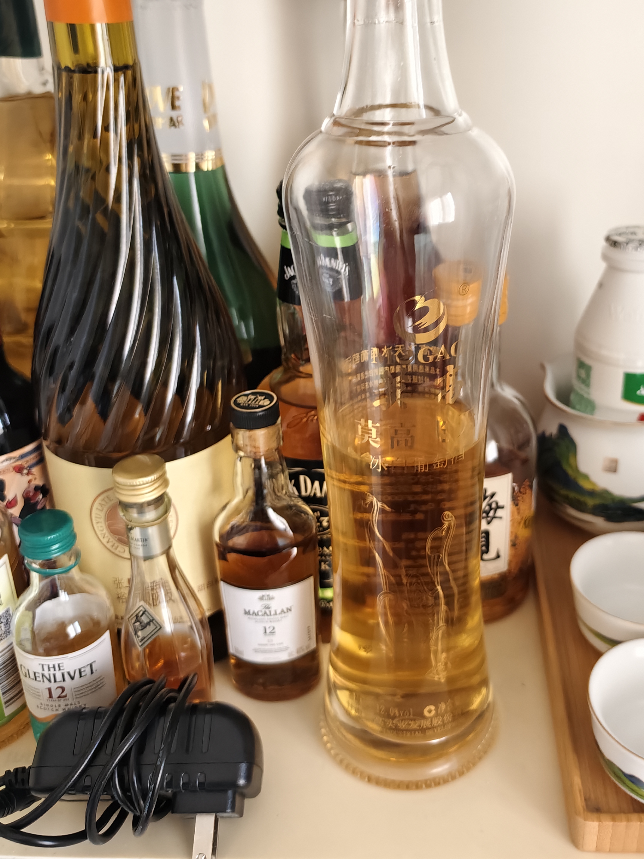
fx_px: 819
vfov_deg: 54.9
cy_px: 334
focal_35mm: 33
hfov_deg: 42.7
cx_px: 396
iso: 1435
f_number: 1.57
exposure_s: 1/50
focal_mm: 5.6
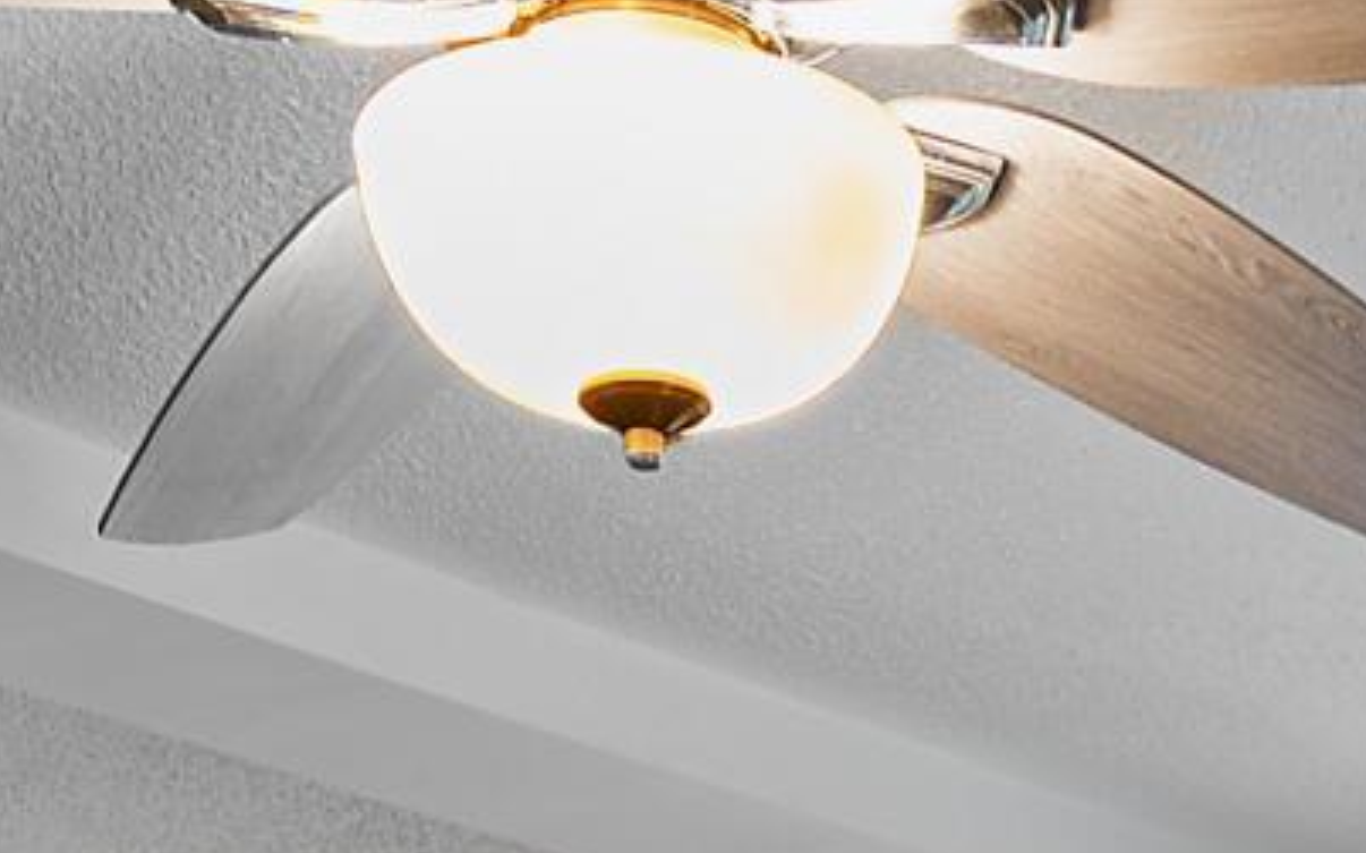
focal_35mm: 114
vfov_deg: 9.8
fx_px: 4243
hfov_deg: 17.8
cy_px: 2172
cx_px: 1373
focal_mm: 10
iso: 100
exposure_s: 2
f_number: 8
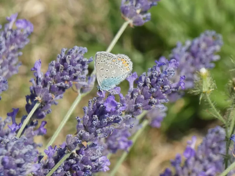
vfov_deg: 5.1
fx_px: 1976
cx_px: 118
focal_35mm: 291
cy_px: 88
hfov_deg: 6.8
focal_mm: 52.2
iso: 80
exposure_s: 1/250
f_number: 5.5
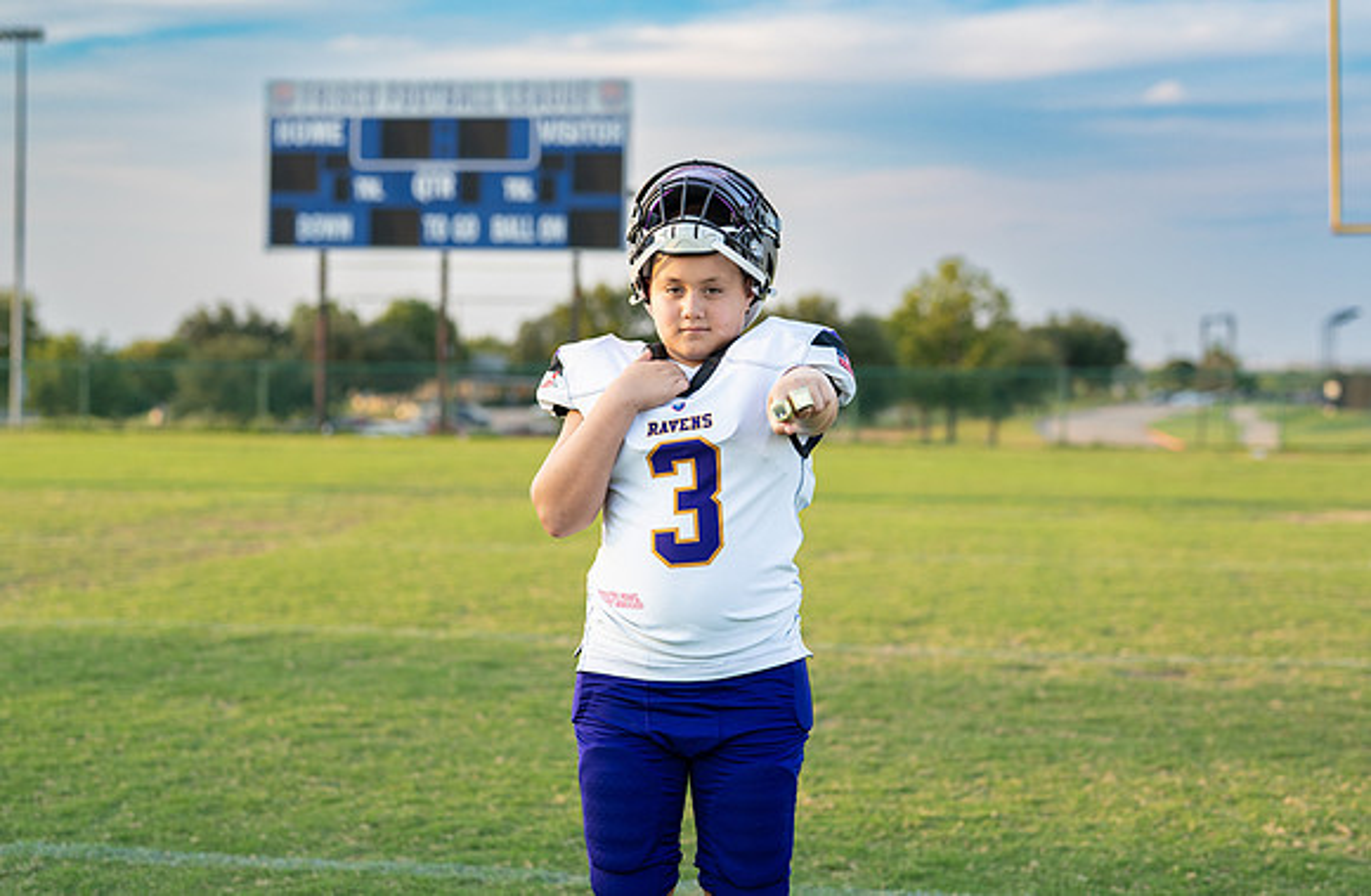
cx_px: 688
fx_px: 2302
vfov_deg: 22.0
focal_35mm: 61
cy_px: 411
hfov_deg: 33.2
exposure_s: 1/500
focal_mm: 50
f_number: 2
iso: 100
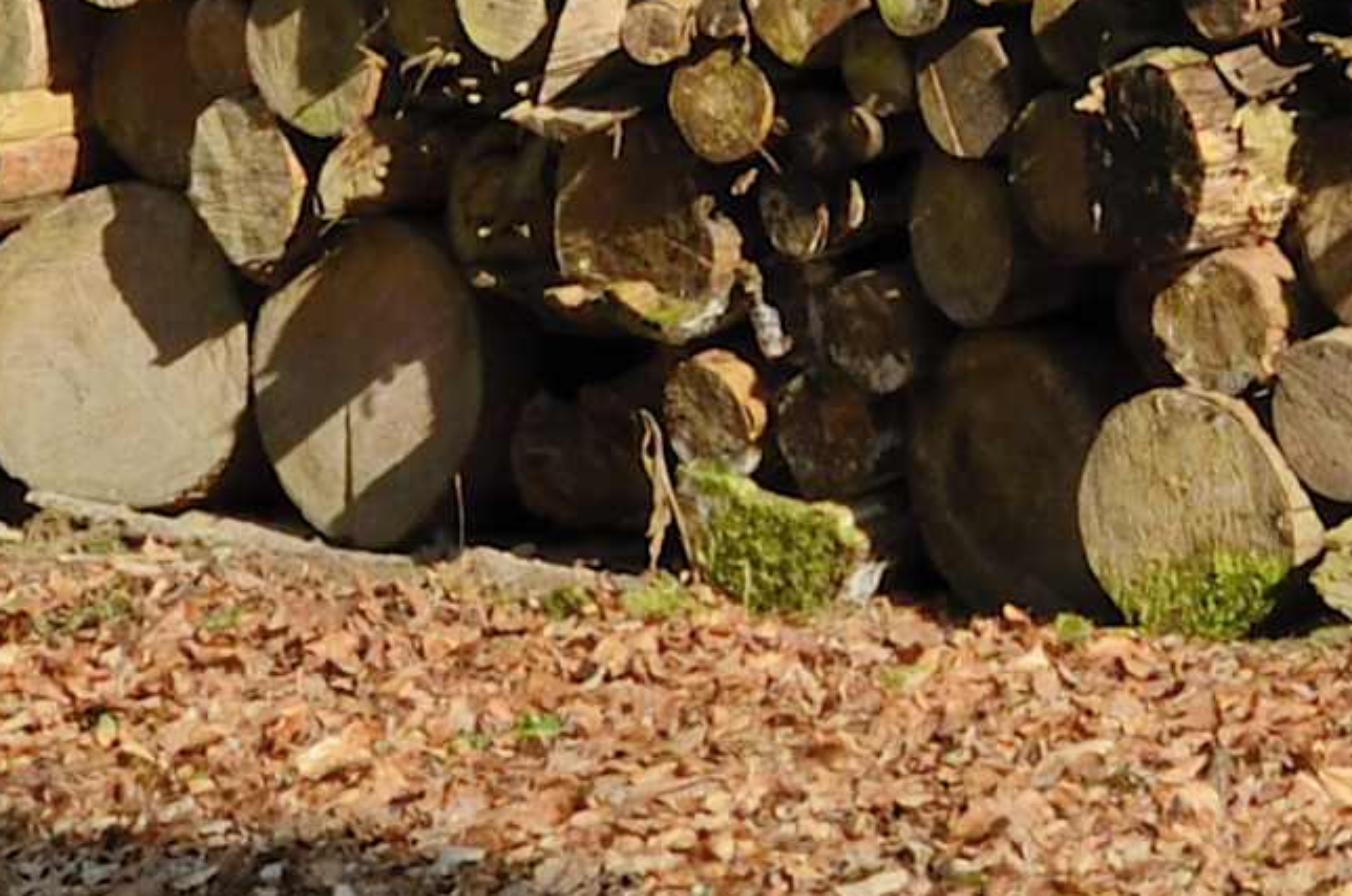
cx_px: 1316
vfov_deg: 3.5
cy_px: -132
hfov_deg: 5.3
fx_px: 14621
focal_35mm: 390
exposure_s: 1/160
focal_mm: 34
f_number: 8
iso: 125
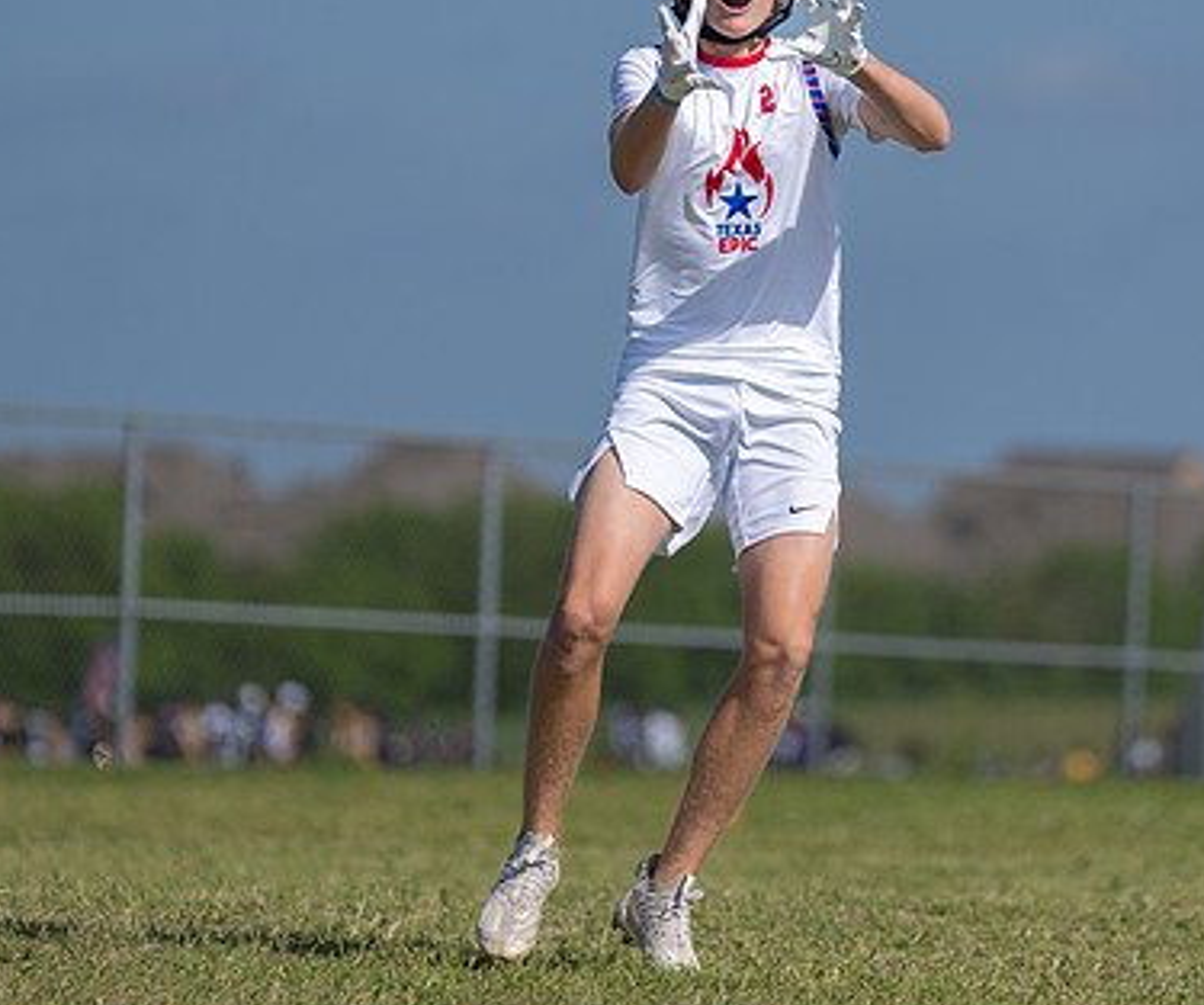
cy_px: 245
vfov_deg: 4.1
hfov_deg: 4.9
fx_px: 14063
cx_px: 852
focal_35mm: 388
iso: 100
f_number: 2.8
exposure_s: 1/3200
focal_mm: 180
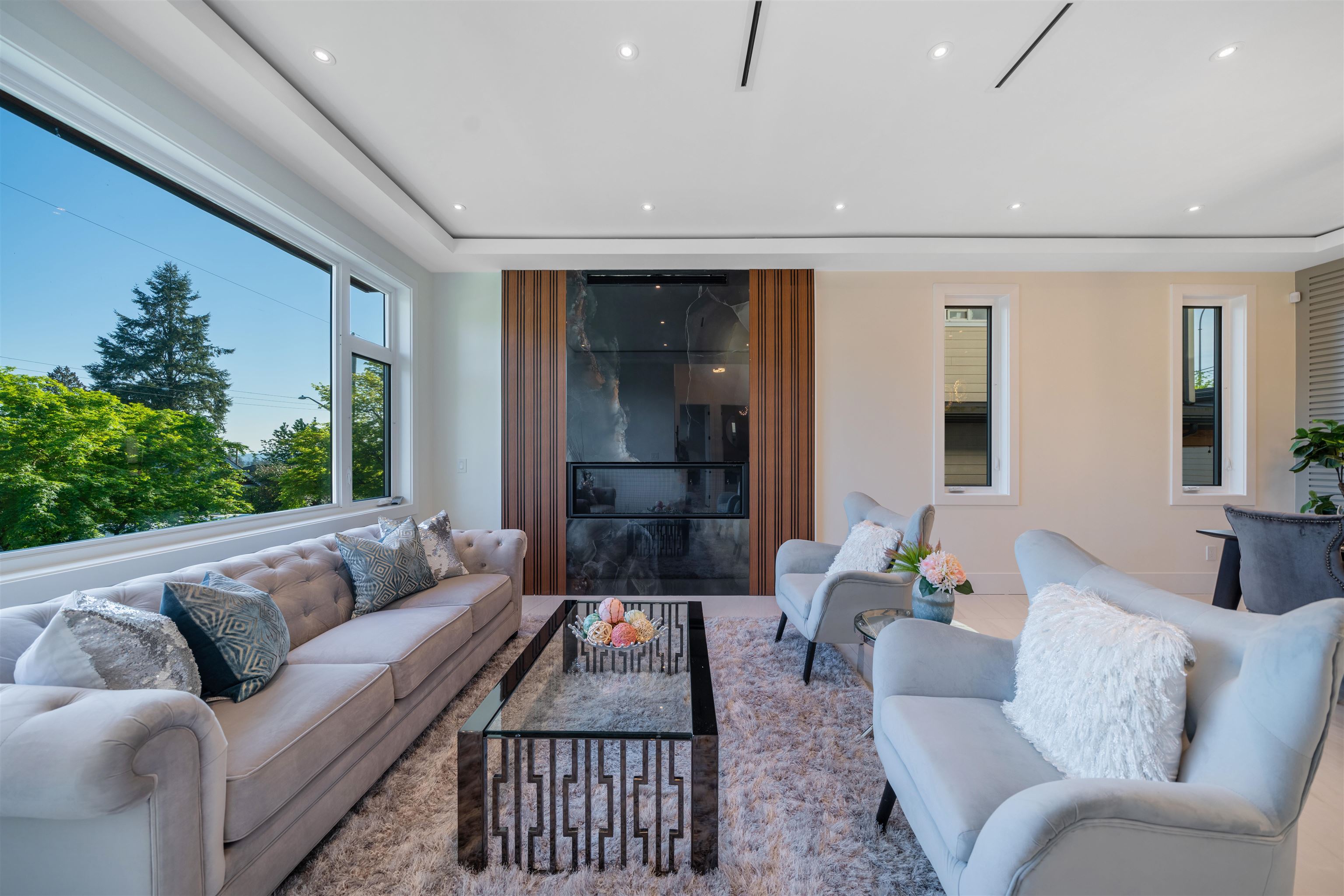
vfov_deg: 90.0
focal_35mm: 12
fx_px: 448
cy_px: 448
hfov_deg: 112.6
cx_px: 672
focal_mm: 12
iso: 100
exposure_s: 1/125
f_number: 6.3
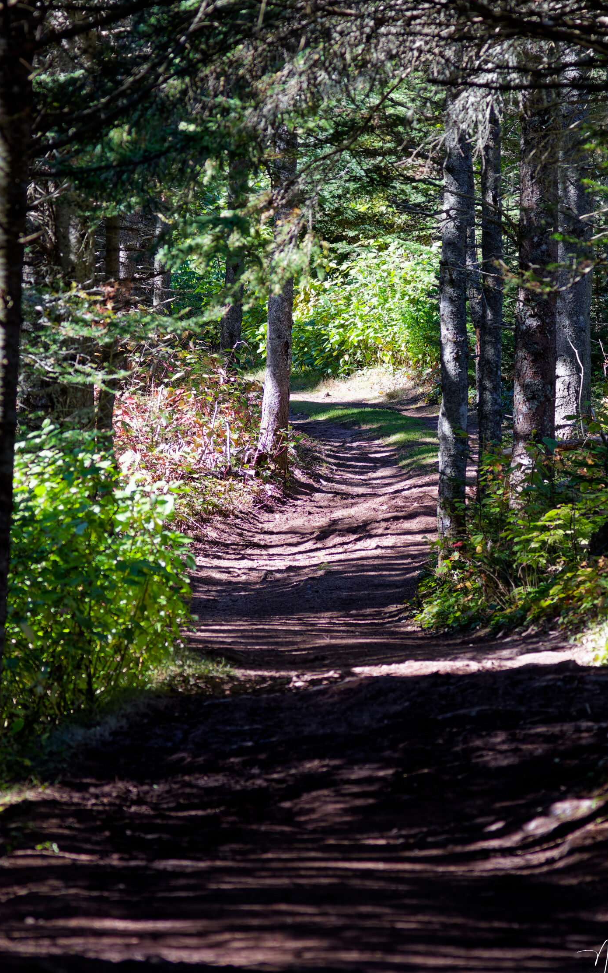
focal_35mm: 264
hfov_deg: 5.0
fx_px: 6997
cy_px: 452
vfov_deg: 7.9
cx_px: 322
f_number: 5.6
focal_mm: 150
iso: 800
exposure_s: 1/500
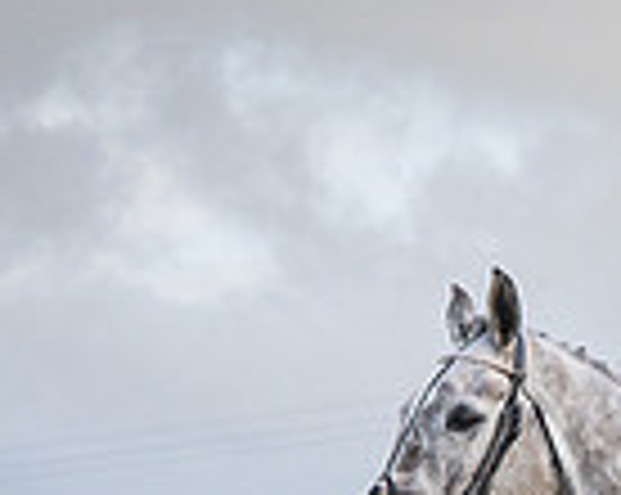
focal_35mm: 326
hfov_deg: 5.9
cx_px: 878
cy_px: 821
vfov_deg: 4.7
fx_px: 5983
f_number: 4
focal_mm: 35
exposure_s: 1/1000
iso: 320
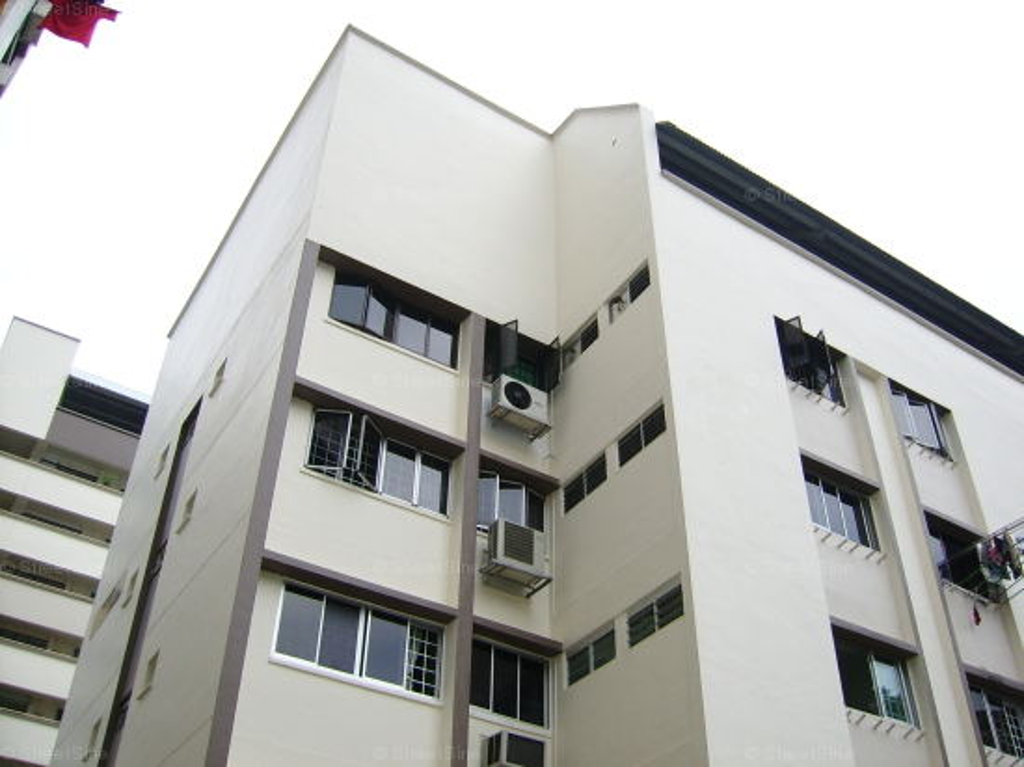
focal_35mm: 35
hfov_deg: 52.6
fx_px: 1035
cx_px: 512
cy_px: 384
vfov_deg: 40.7
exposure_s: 1/353
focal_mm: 5.95
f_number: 2.8
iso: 50
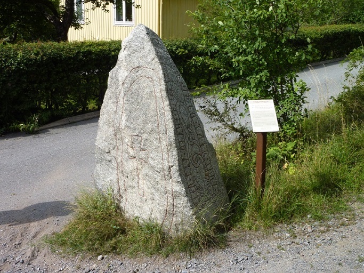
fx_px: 442
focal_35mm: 42
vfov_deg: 34.3
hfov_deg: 44.8
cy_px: 136
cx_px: 182
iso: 80
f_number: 4
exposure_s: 1/500
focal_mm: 6.9
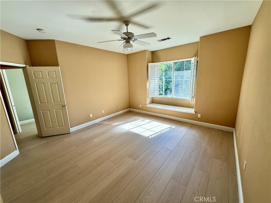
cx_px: 136
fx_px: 110
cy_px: 102
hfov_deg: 102.1
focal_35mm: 14
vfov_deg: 85.7
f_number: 2.2
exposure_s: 1/120
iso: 50
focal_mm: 2.22
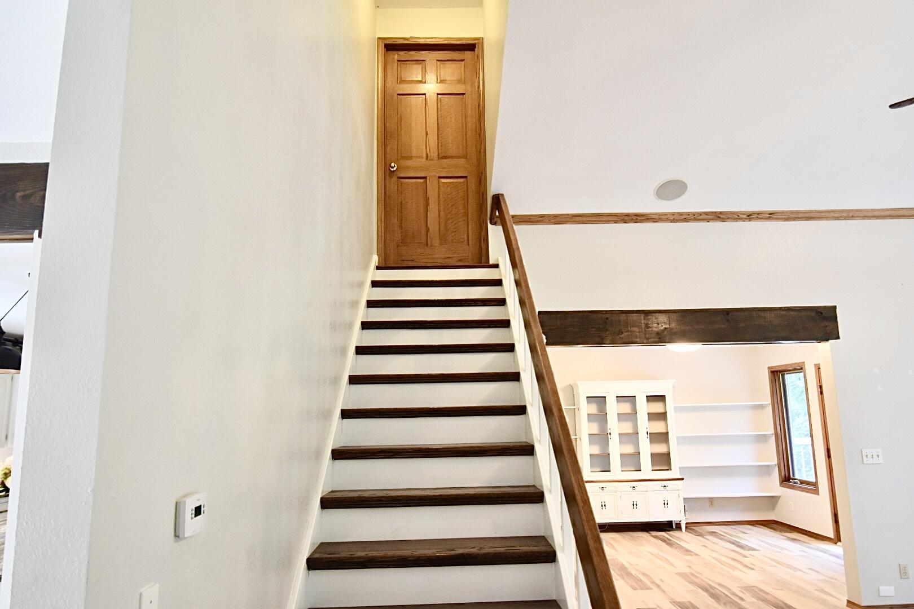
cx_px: 457
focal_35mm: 24
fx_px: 609
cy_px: 304
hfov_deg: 73.7
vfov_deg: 53.1
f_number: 2.8
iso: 800
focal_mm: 16
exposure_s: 1/60
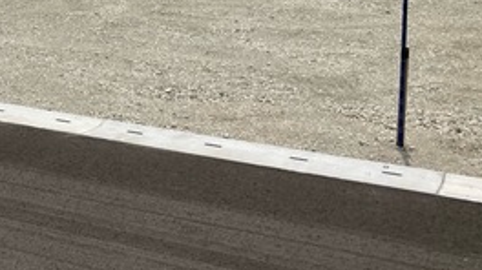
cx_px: 11
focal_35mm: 74
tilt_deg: -5.9
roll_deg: -1.7
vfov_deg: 15.7
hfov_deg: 27.2
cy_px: -53
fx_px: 945
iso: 25
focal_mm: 3.99
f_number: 1.8
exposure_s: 1/5405
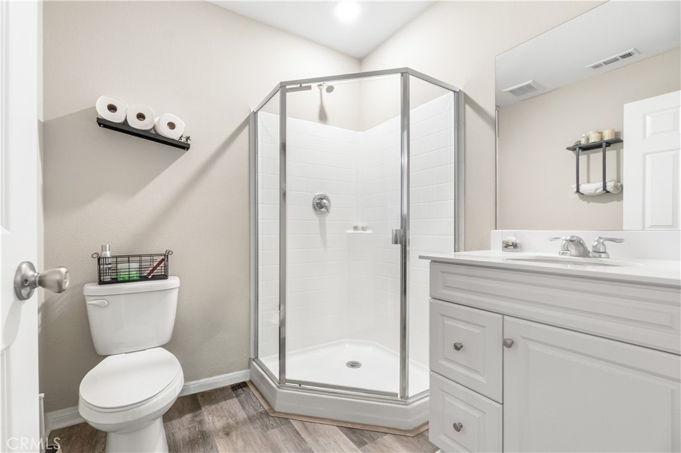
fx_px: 284
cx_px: 340
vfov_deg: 77.3
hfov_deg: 100.4
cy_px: 226
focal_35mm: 15
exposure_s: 1/2
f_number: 7.1
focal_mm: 10
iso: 320
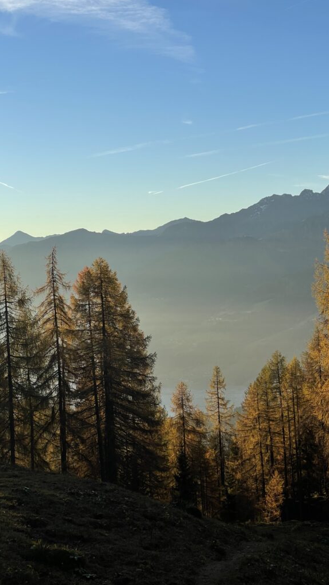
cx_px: 192
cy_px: 292
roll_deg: +3.6
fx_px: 885
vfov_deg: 36.6
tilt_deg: -0.6
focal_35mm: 57
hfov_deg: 21.0
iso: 32
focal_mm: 6
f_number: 2
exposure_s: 1/675
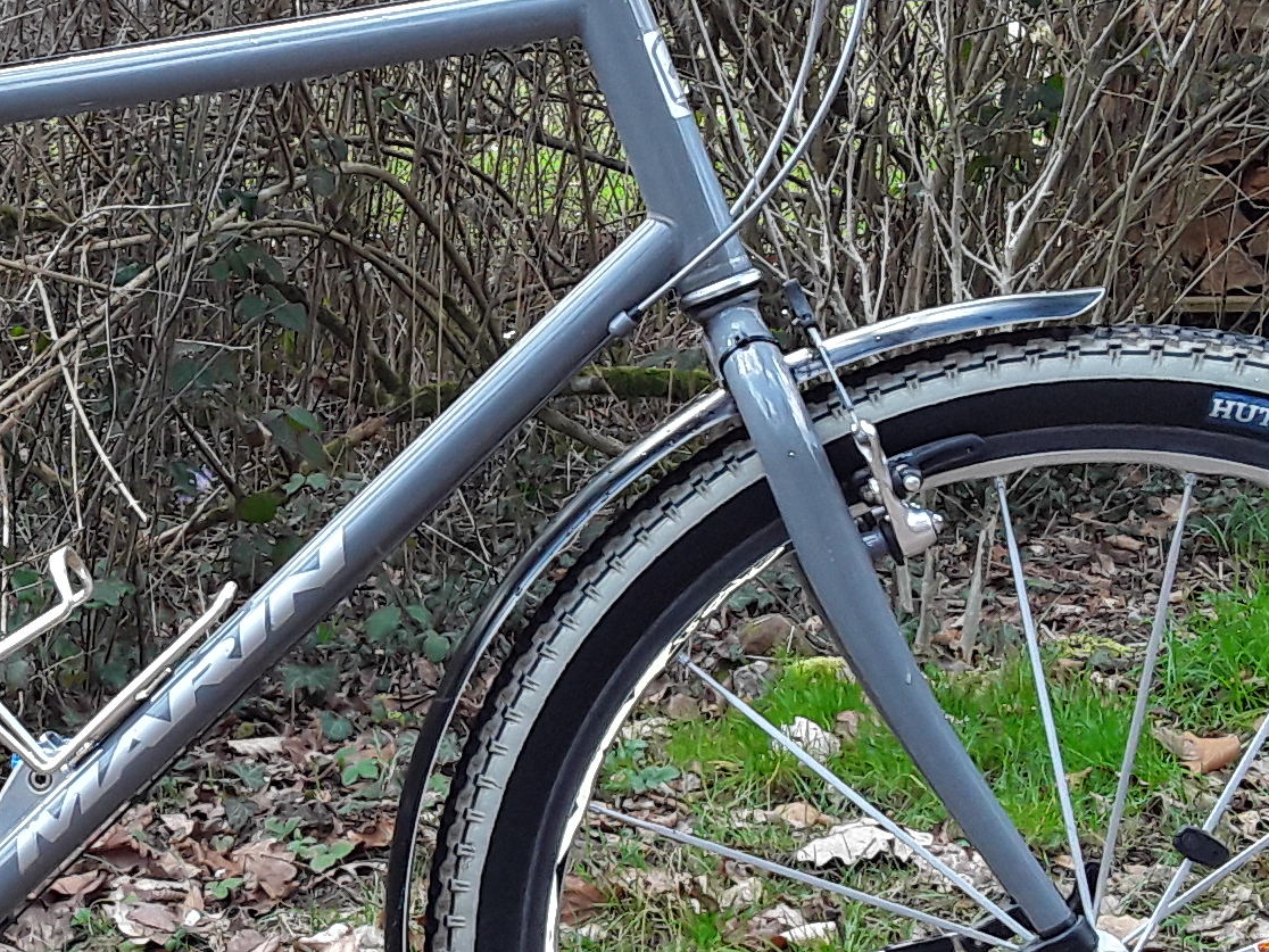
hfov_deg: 23.9
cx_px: 81
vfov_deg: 18.6
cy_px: 598
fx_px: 2896
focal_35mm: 79
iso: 40
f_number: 1.9
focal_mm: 2.91
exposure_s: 1/147
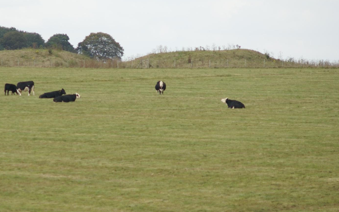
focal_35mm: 447
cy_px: 112
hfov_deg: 4.7
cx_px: 113
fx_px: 4130
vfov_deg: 2.9
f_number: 4.5
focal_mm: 210
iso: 100
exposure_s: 1/320
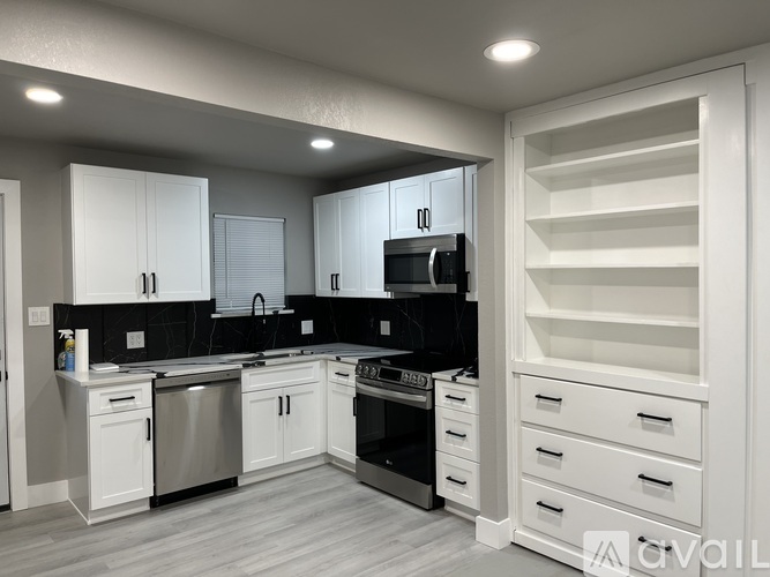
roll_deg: +0.2
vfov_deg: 53.0
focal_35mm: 26
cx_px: 385
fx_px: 578
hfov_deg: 67.3
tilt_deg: -2.2
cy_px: 288
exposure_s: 1/60
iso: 80
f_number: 1.6
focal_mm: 5.1
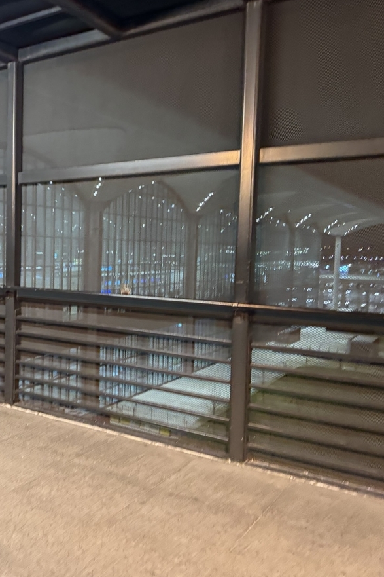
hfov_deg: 37.0
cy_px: 290
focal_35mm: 34
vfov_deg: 55.8
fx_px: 544
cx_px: 58
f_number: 1.78
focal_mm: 6.76
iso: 800
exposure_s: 1/50
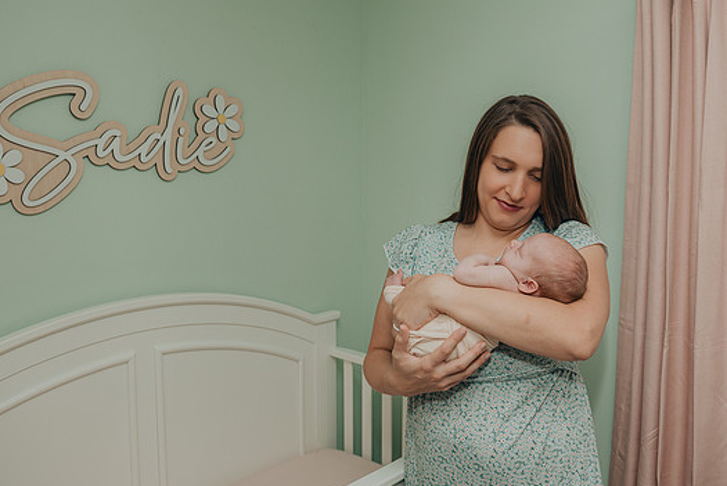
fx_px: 606
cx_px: 386
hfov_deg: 61.8
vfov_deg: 43.6
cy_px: 217
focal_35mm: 30
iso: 500
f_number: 4
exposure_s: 1/200
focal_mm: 24
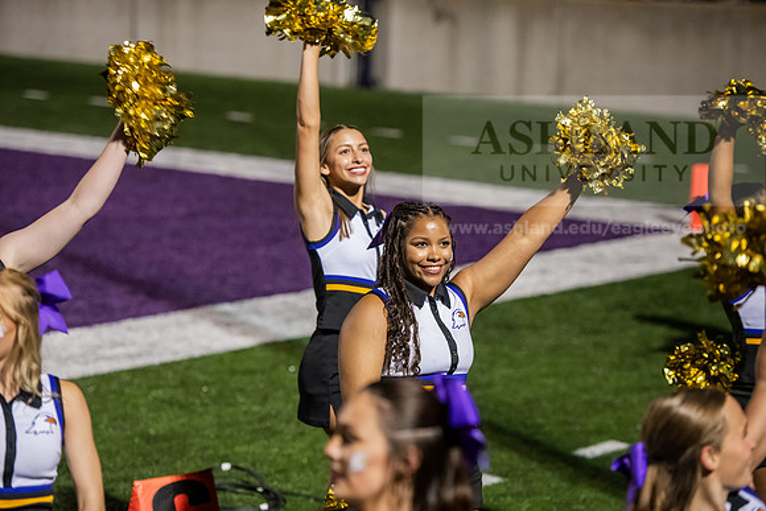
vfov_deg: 10.6
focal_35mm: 130
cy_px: 256
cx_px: 383
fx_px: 2767
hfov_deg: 15.8
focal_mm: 130
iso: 4000
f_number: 3.2
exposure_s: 1/500
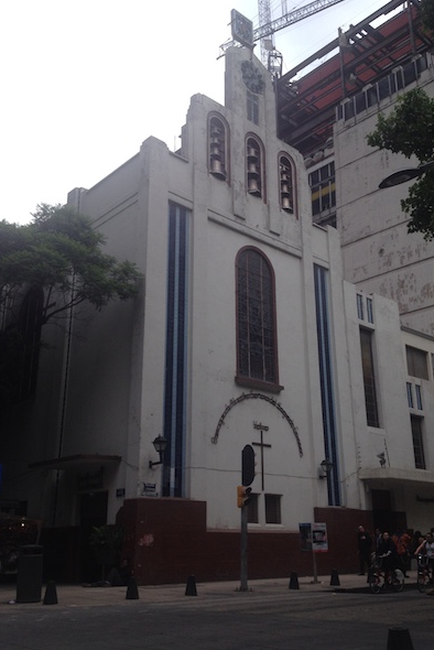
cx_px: 215
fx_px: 668
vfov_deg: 51.9
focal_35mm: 37
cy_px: 325
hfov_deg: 36.0
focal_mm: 4.28
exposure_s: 1/488
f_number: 2.4
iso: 50
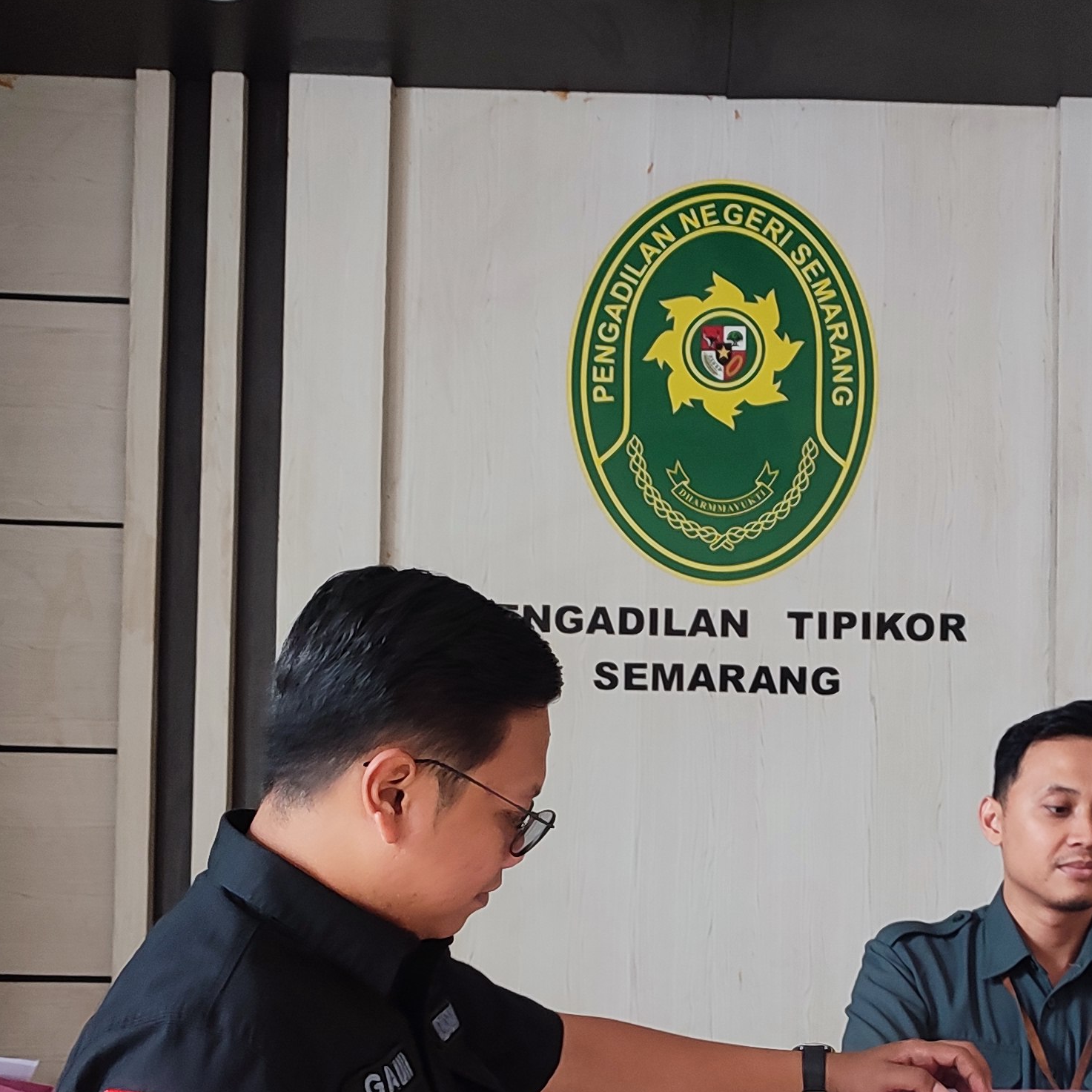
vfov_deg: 28.2
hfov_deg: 28.4
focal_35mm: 60
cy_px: 830
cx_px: 731
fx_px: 2141
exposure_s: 1/33
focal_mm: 6.04
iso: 452
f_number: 1.9
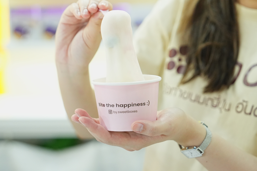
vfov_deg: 16.9
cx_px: 128
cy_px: 86
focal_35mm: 81
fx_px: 578
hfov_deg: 25.1
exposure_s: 1/640
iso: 4000
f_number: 2.8
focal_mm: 54
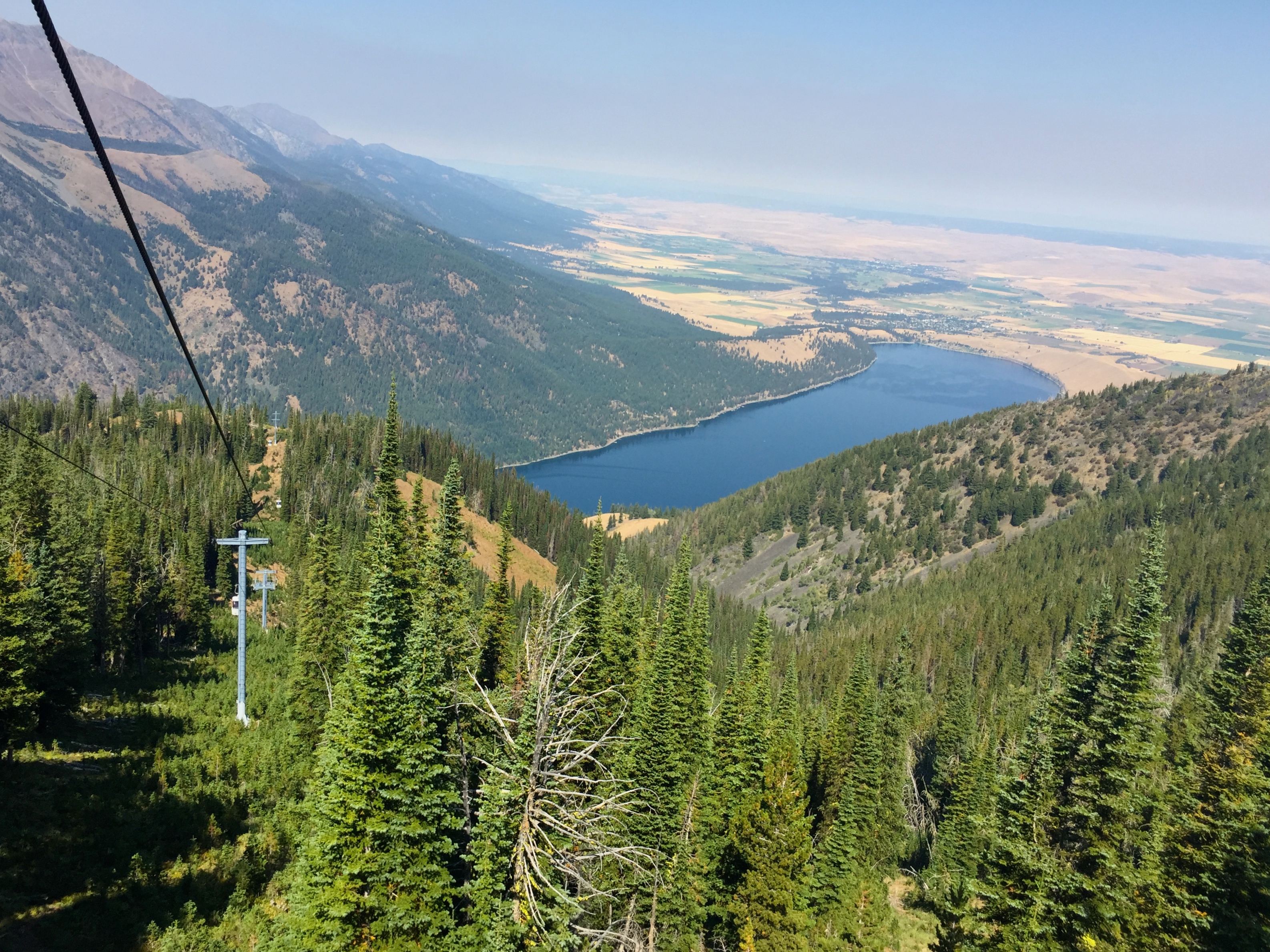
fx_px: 1064
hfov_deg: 61.7
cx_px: 635
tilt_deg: -14.1
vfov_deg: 48.2
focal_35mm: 29
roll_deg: -5.8
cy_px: 476
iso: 32
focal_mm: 4.15
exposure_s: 1/1582
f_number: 2.2
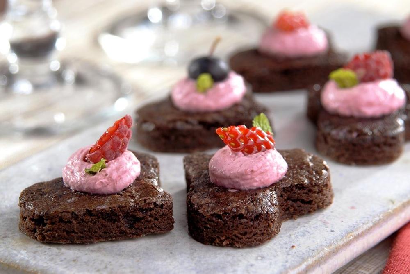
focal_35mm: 202
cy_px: 137
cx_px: 205
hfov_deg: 10.1
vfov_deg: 6.8
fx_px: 2309
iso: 100
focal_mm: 135
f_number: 8
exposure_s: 1/80
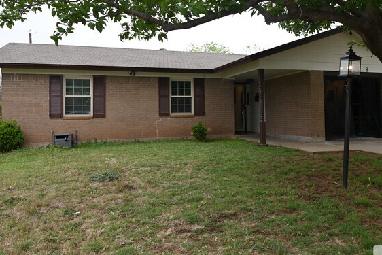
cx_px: 229
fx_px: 340
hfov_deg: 58.2
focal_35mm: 32
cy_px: 102
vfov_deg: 41.0
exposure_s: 1/125
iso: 100
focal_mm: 24
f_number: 5.6
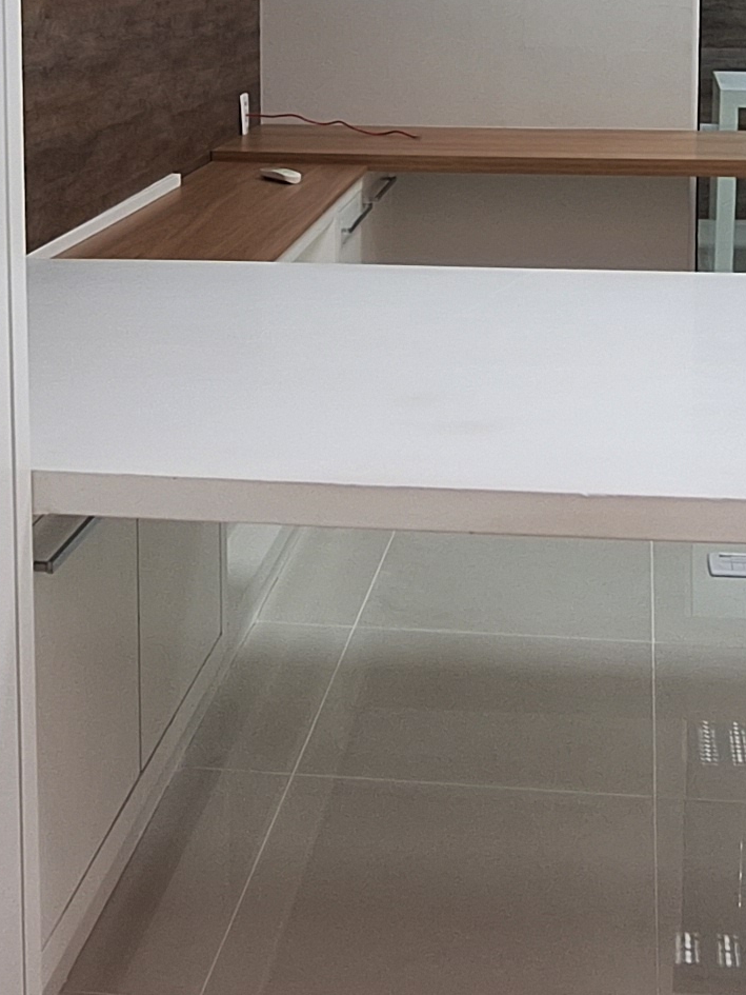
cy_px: 118
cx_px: 456
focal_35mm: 55
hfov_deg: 26.5
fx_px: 1580
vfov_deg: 33.3
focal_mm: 1.74
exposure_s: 1/40
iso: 50
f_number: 2.2
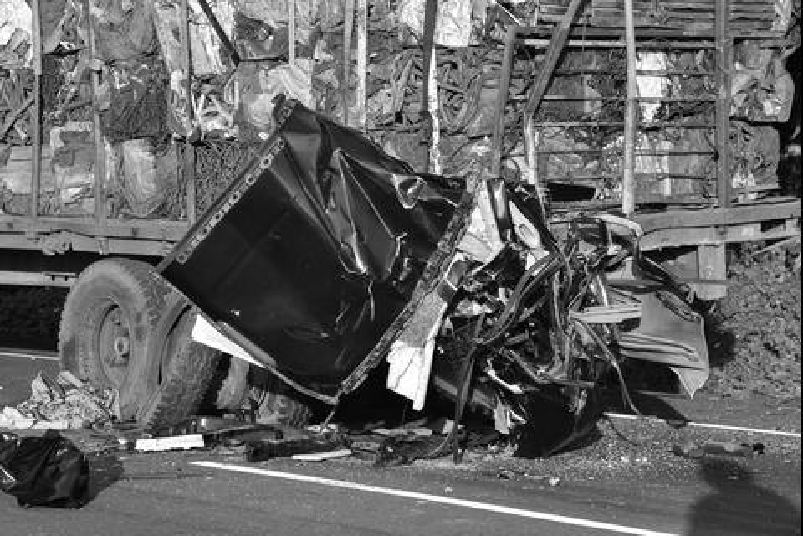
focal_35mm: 117
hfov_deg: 17.5
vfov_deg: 11.7
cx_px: 402
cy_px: 268
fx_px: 2610
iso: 400
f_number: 10
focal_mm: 78
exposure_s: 1/400
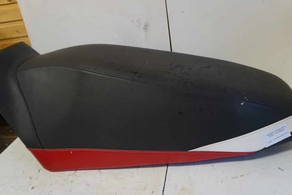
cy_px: 98
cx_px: 146
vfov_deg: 43.6
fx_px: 243
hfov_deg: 61.9
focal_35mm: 30
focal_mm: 20
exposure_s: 1/60
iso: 1250
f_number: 4
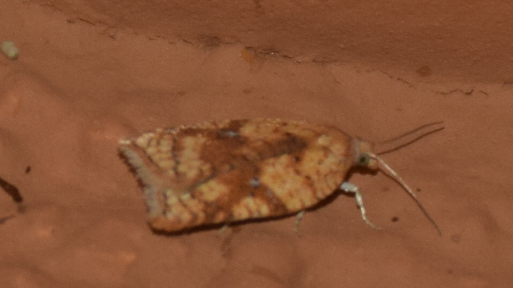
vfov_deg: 5.5
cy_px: 153
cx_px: 257
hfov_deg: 9.8
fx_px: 3005
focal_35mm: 221
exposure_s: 1/125
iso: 320
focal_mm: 140
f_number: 5.6
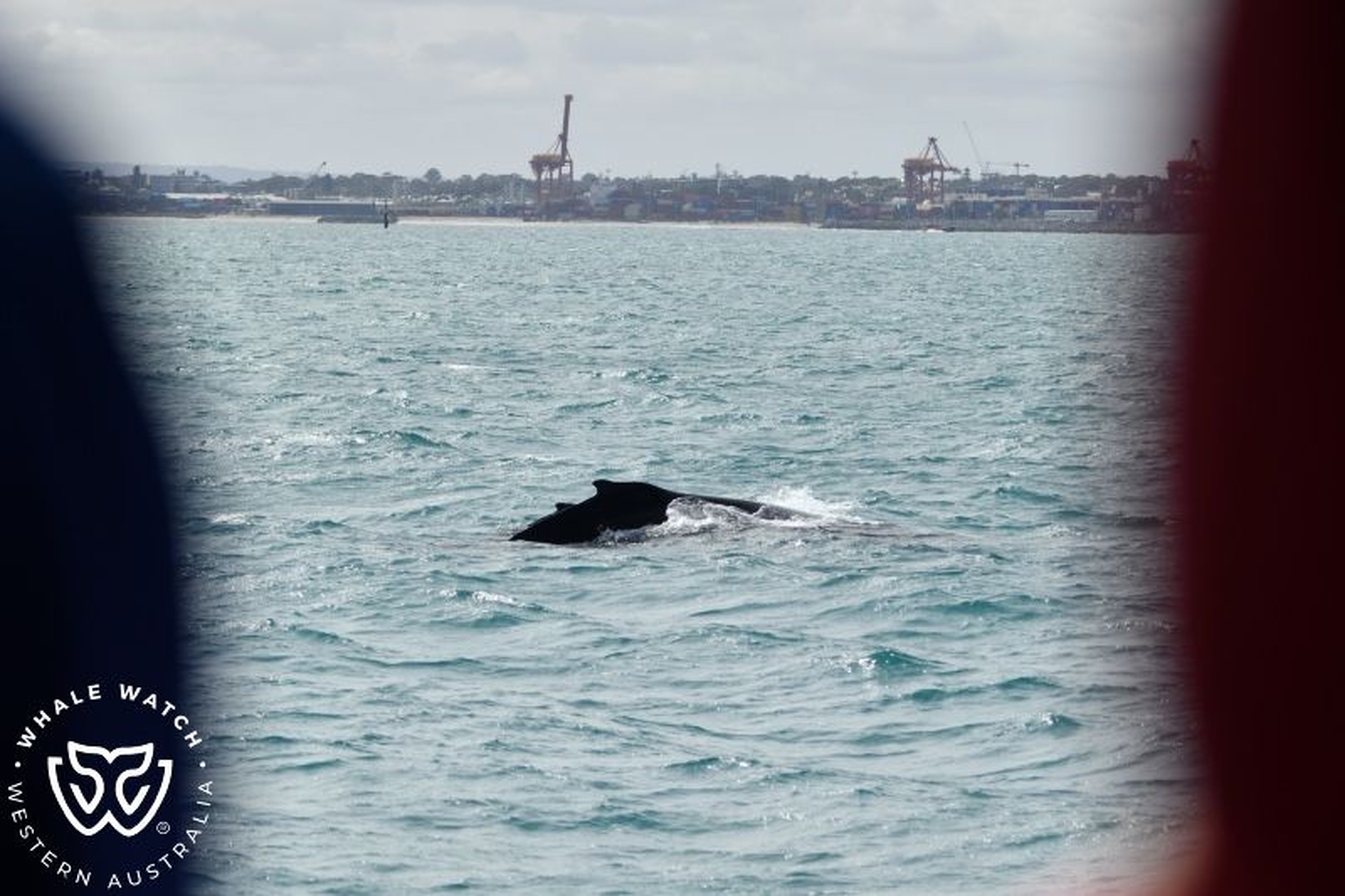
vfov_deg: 9.5
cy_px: 448
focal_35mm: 145
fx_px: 5416
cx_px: 672
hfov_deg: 14.2
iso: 500
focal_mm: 145
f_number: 5
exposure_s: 1/8000
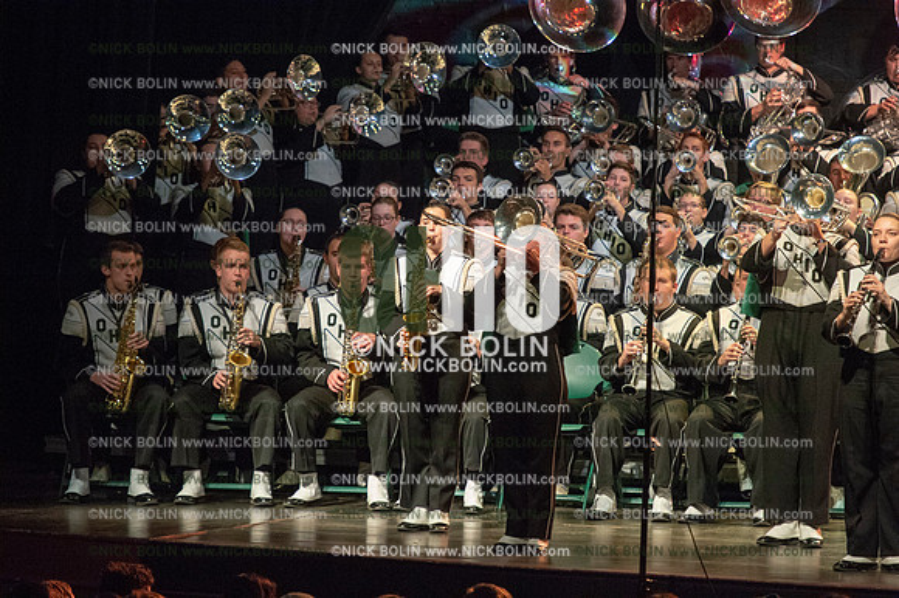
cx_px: 450
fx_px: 5990
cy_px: 299
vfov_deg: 5.7
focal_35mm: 240
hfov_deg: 8.6
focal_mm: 240
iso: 8000
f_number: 5.6
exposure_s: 1/250
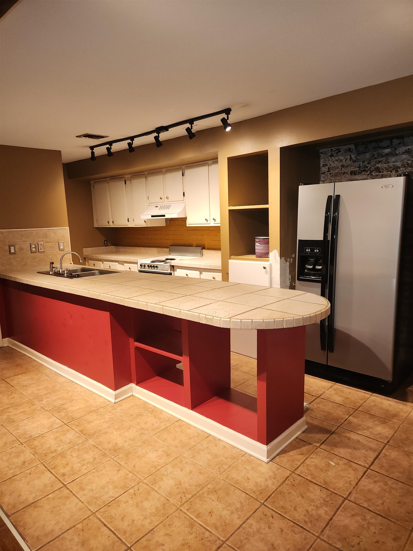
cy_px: 276
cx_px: 206
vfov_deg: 73.9
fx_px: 366
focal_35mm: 23
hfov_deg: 58.9
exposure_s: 1/60
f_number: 1.8
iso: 125
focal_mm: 5.4
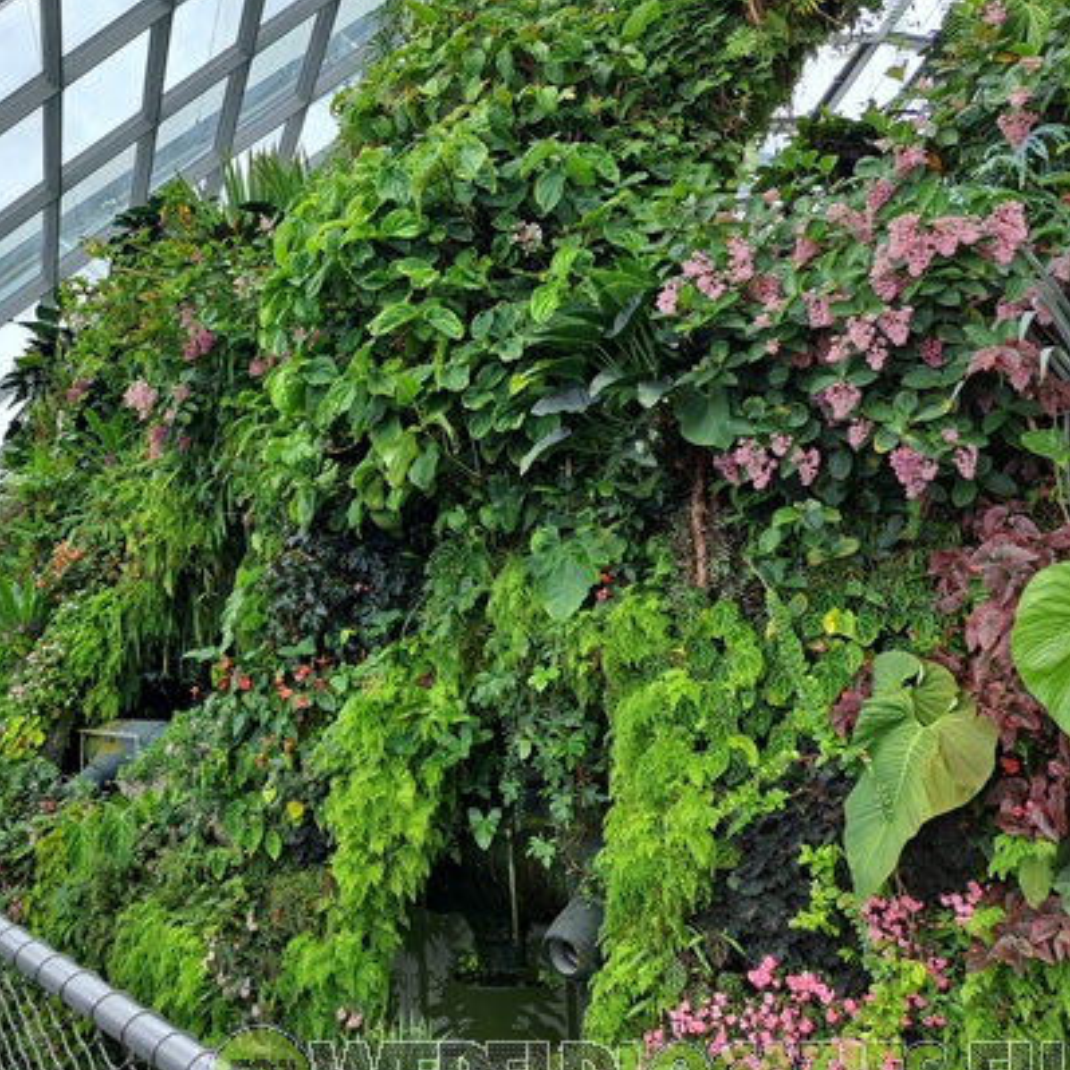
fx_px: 1189
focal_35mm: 34
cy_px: 501
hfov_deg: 46.2
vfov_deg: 48.4
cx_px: 233
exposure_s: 1/322
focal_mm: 5.23
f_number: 1.8
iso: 50
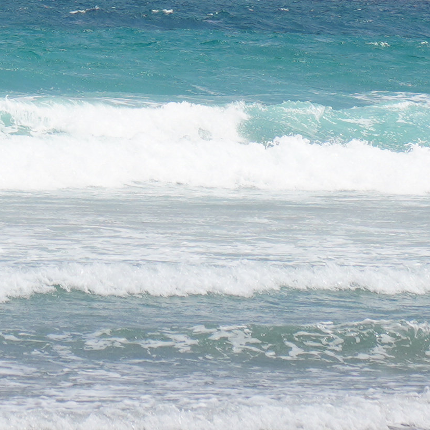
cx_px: -110
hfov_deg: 2.7
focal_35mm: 648
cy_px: -350
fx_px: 9107
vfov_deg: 2.7
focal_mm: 70
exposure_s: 1/1000
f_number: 5
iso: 100
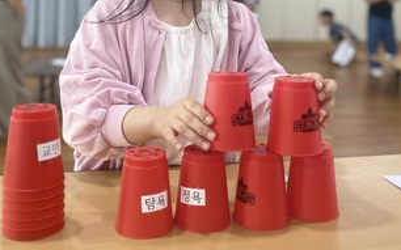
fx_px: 492
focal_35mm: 45
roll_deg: -2.8
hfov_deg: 44.4
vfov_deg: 27.3
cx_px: 204
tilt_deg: -3.3
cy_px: 12
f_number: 1.8
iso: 100
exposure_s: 1/60
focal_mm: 4.25
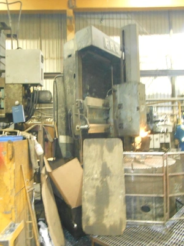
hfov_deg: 53.1
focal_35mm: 26
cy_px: 123
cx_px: 92
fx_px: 184
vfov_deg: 67.3
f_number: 3.5
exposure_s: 1/3
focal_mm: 4.6
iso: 800
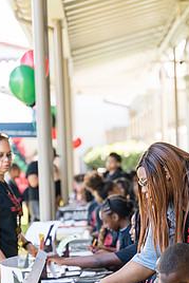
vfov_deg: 16.2
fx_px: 991
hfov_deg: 10.9
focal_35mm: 126
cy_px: 195
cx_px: 133
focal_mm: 75
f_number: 2.8
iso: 200
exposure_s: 1/200
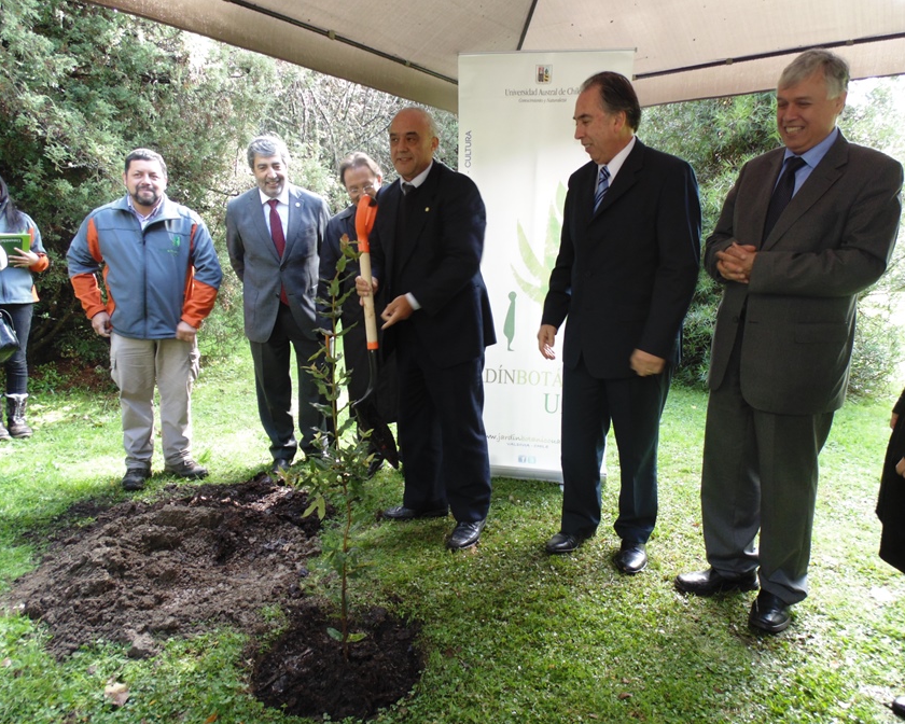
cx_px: 462
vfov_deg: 60.9
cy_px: 361
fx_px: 616
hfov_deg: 72.6
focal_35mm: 23
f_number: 3.1
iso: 160
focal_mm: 4
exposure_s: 1/30
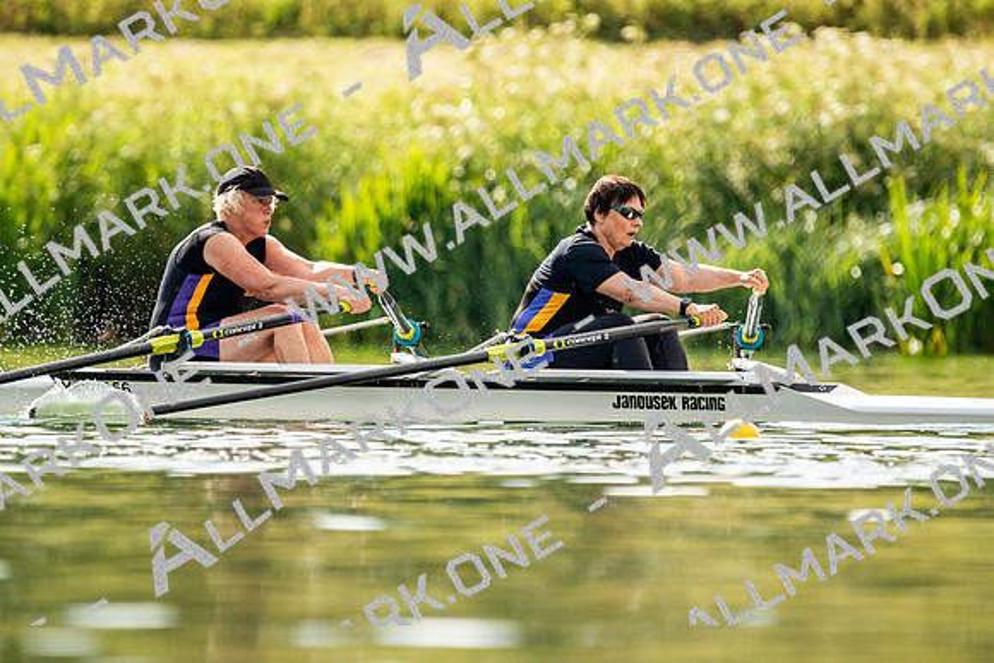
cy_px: 332
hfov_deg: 2.3
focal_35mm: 900
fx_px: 24855
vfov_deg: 1.5
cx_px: 497
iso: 640
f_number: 6.3
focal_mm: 600
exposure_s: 1/2000
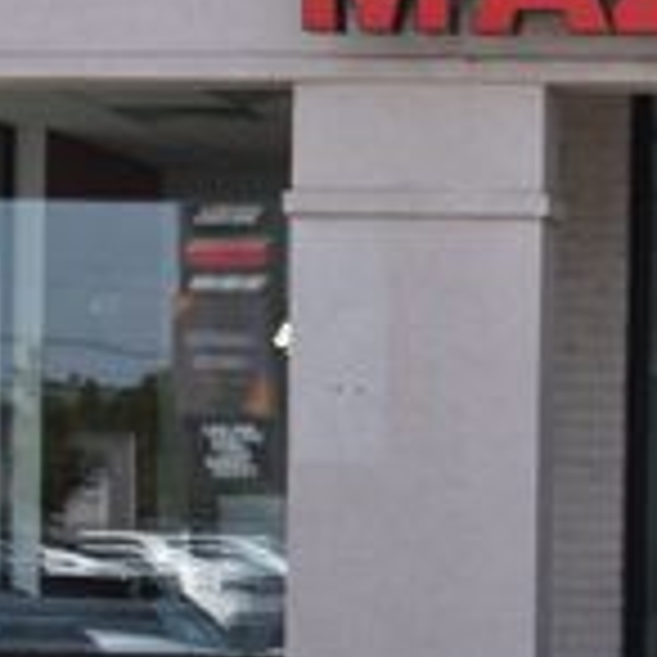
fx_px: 3350
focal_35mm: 156
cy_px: 598
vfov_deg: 11.1
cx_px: 1166
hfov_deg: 10.6
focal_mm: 28
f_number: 11
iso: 400
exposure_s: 1/400
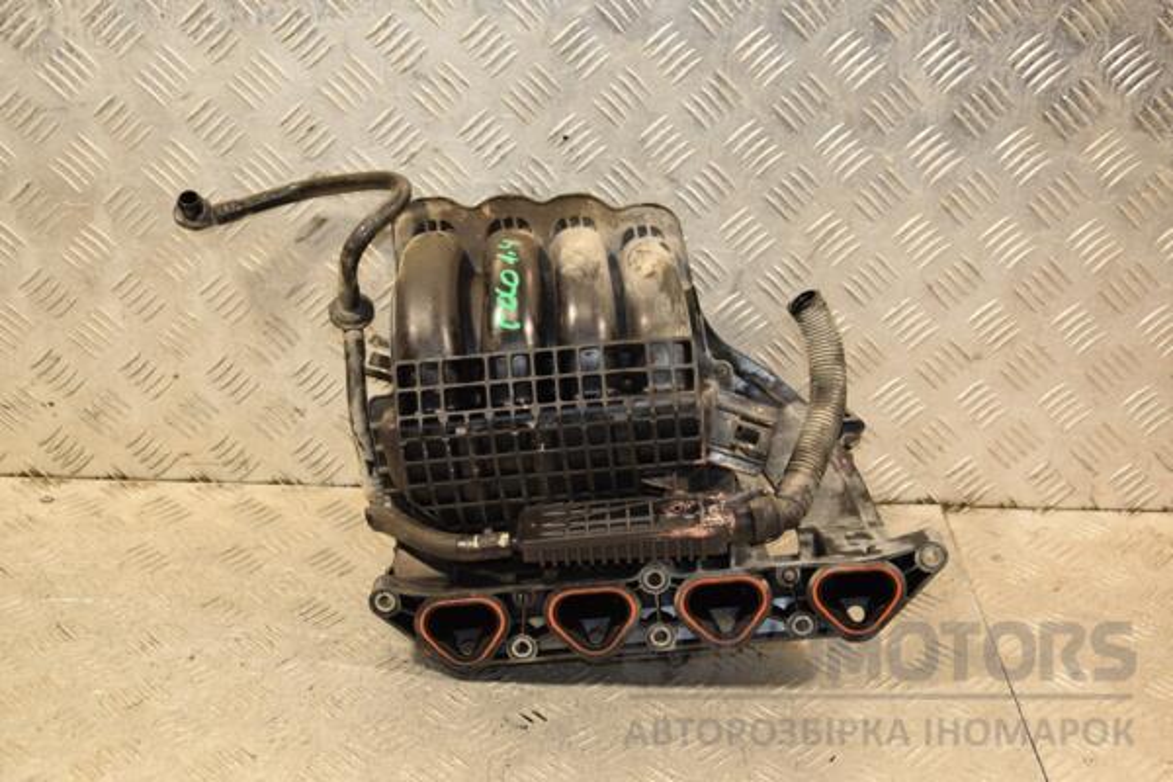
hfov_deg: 38.9
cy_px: 391
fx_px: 1662
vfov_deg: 26.5
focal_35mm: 51
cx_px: 586
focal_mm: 34
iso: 800
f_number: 5
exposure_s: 1/125
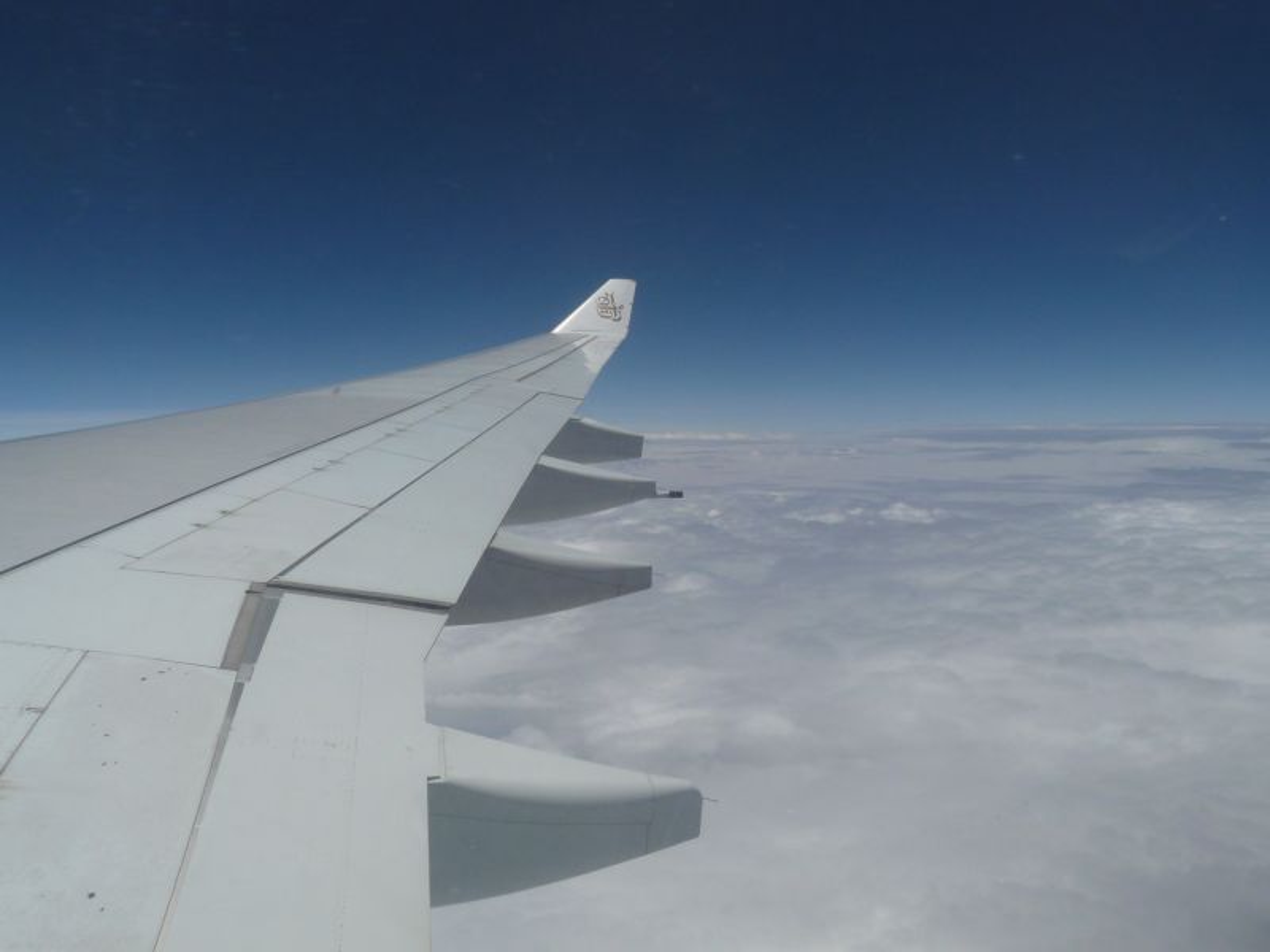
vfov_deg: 49.7
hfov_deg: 63.4
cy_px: 476
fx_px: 1027
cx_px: 635
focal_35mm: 28
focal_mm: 4.6
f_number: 8
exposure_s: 1/640
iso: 100
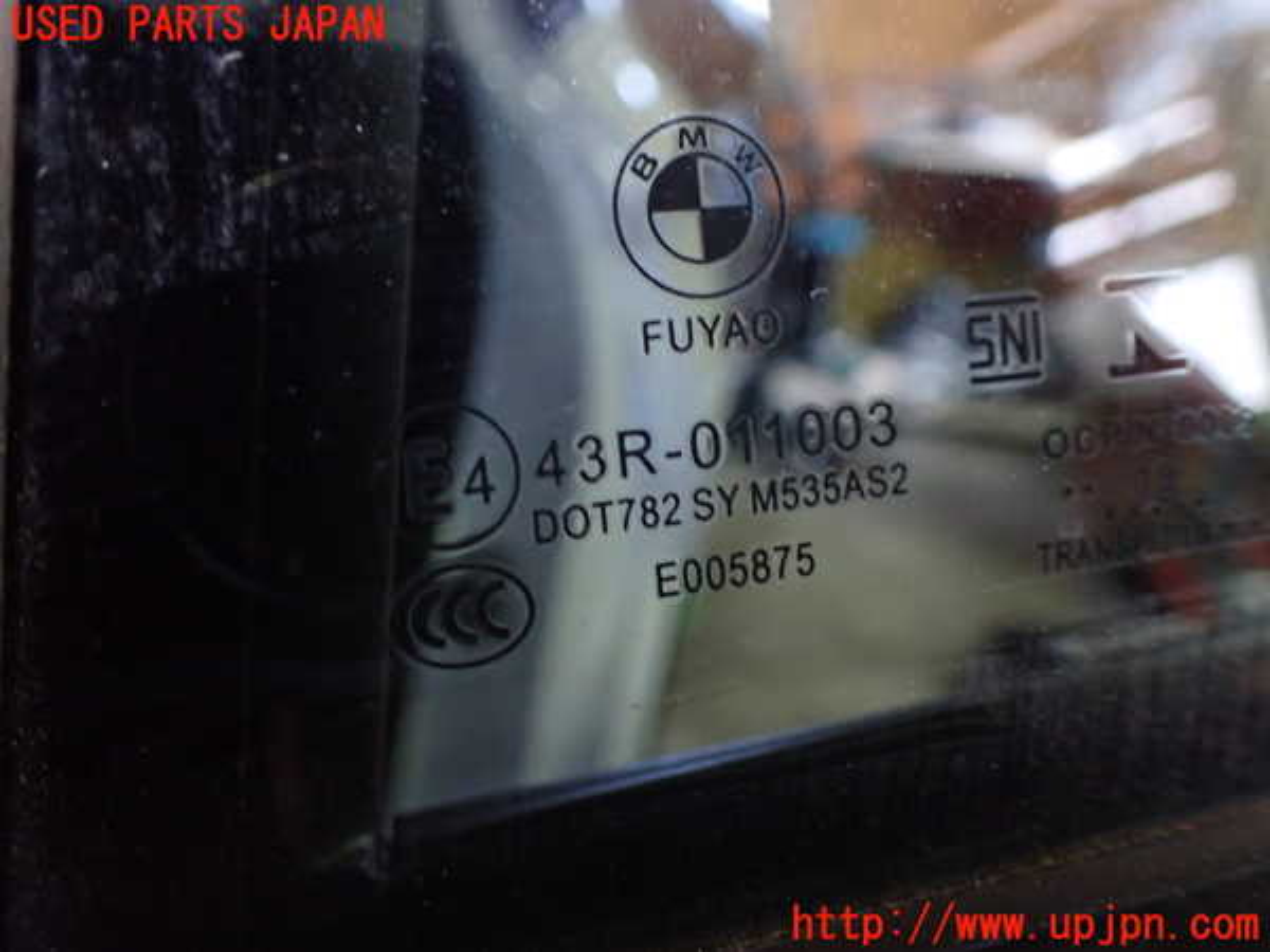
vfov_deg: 46.8
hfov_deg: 60.0
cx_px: 635
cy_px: 476
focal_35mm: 30
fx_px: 1101
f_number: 2.3
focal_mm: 5.4
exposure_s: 1/30
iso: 1000
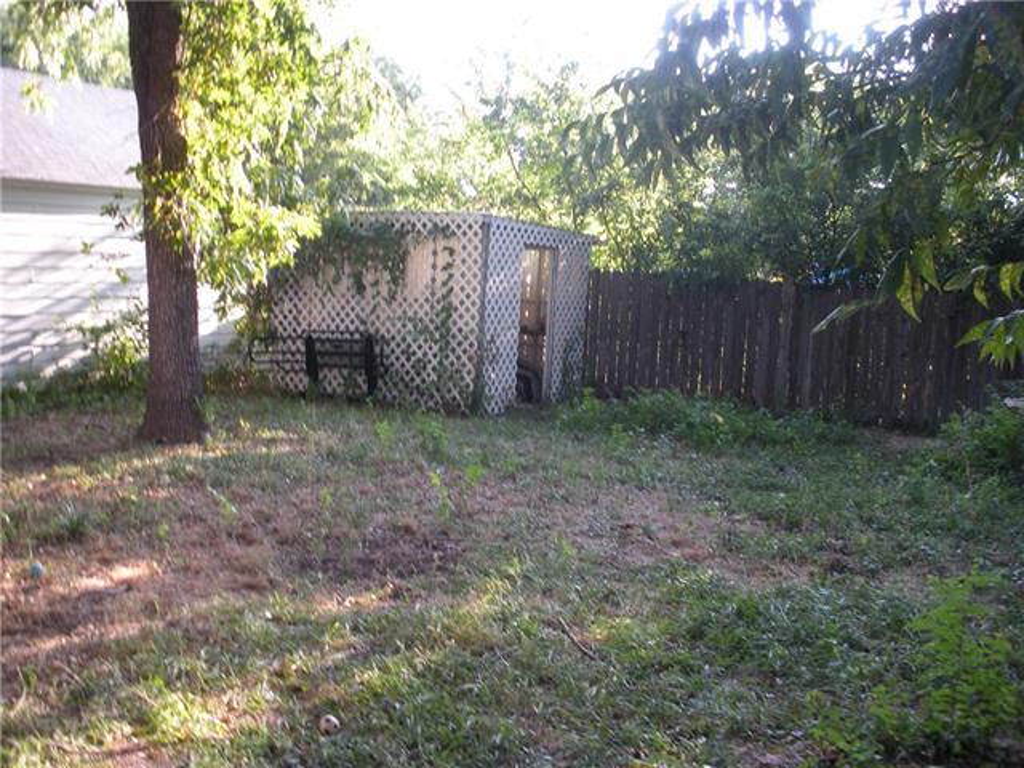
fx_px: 1065
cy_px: 384
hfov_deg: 51.4
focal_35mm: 36
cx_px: 512
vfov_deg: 39.7
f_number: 3.5
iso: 64
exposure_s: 1/31
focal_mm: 6.3
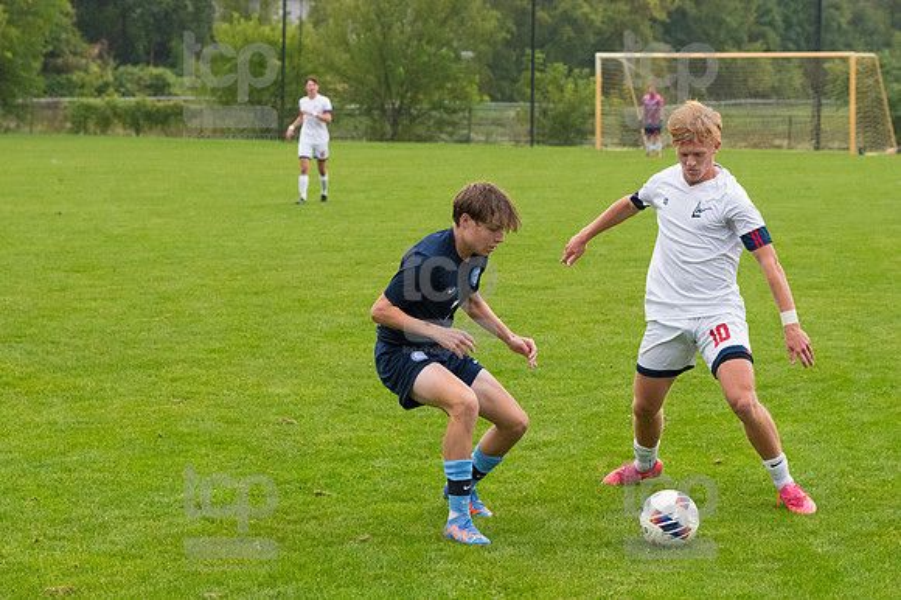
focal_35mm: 105
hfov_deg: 19.5
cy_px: 300
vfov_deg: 13.0
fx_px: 2626
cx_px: 450
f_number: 4.5
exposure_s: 1/2000
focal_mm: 70
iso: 2500
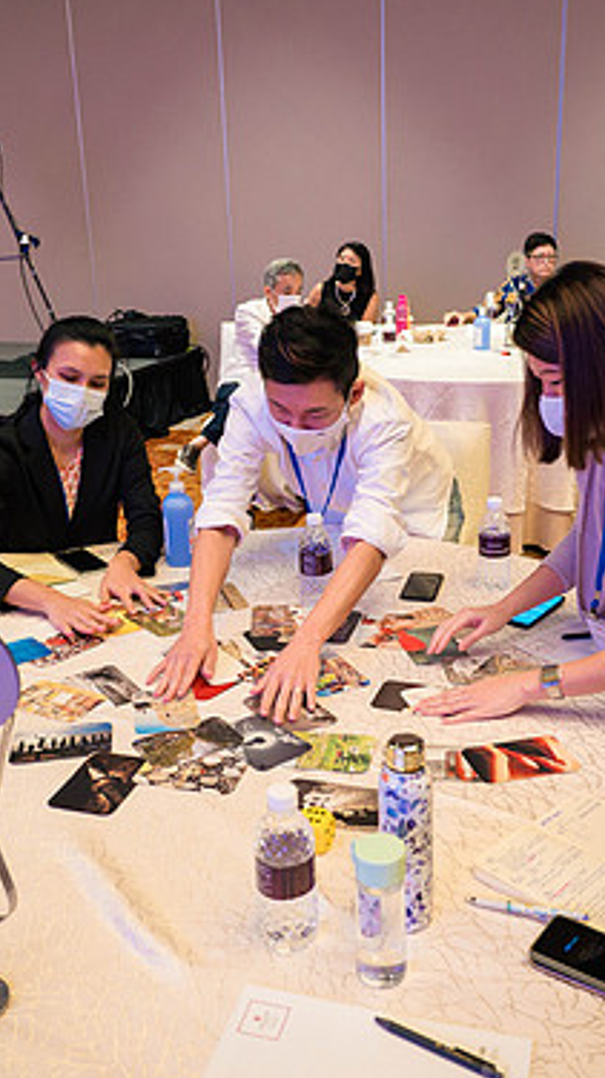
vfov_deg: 54.0
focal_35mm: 37
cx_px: 321
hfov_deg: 31.9
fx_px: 1057
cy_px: 540
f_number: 1.7
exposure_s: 1/100
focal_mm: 11
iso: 640
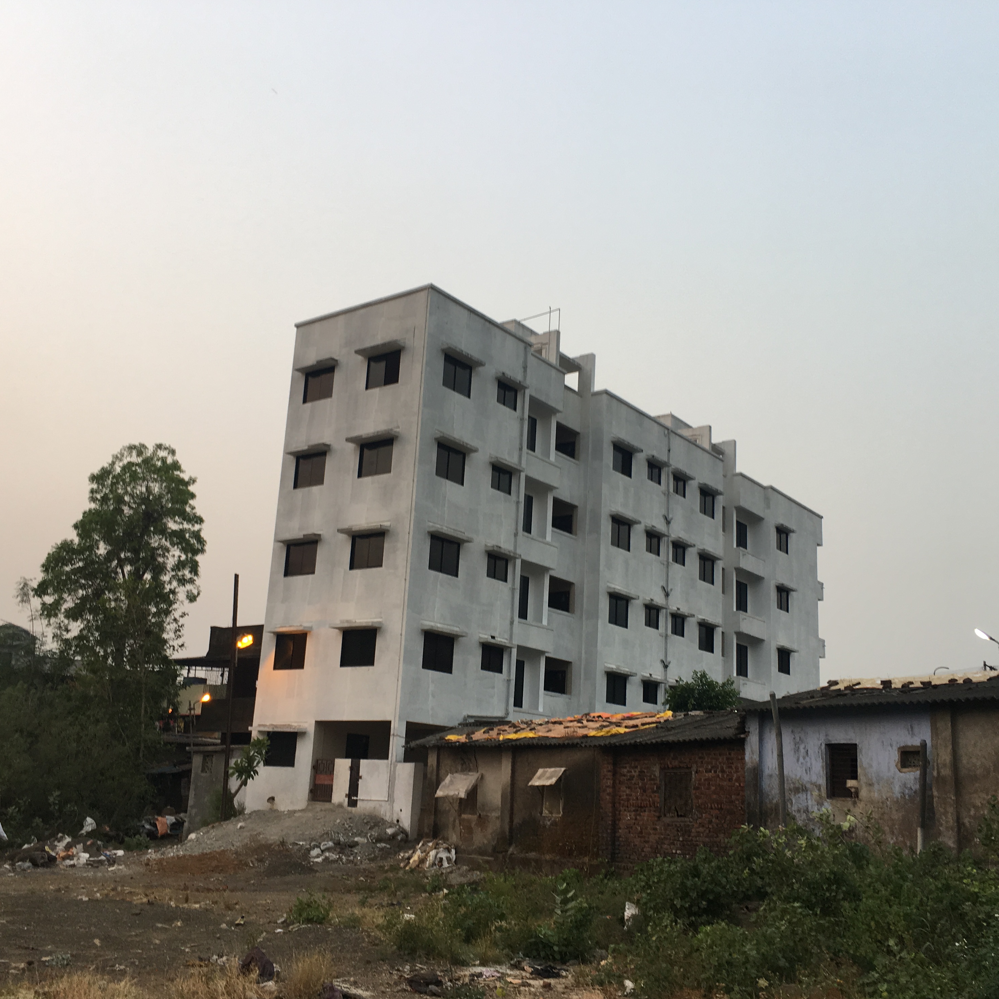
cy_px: 503
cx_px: 522
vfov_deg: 47.2
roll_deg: -3.5
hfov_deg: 47.2
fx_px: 1143
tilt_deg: +14.6
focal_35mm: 35
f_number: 2.2
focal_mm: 4.15
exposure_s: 1/50
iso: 25
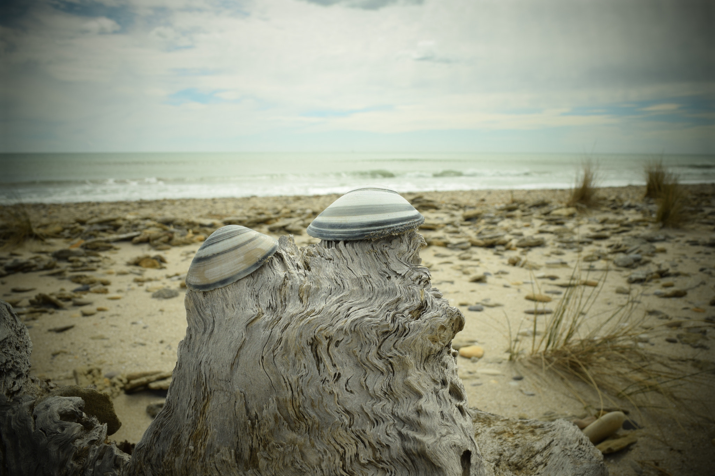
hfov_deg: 53.1
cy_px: 238
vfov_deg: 36.9
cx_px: 358
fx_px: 715
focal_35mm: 36
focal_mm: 24
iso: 400
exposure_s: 1/640
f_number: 13
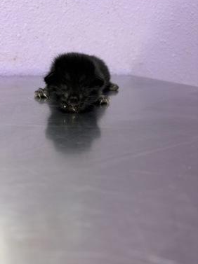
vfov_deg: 61.7
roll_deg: -3.0
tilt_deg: -16.7
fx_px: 222
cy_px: 126
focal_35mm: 29
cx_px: 88
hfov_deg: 48.1
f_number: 1.6
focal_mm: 5.96
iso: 200
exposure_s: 1/60
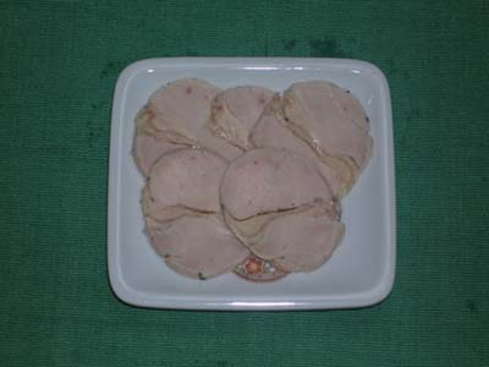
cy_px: 184
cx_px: 244
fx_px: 1483
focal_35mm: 105
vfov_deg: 14.1
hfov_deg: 18.7
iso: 50
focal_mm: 17.4
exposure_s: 1/60.1
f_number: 4.9
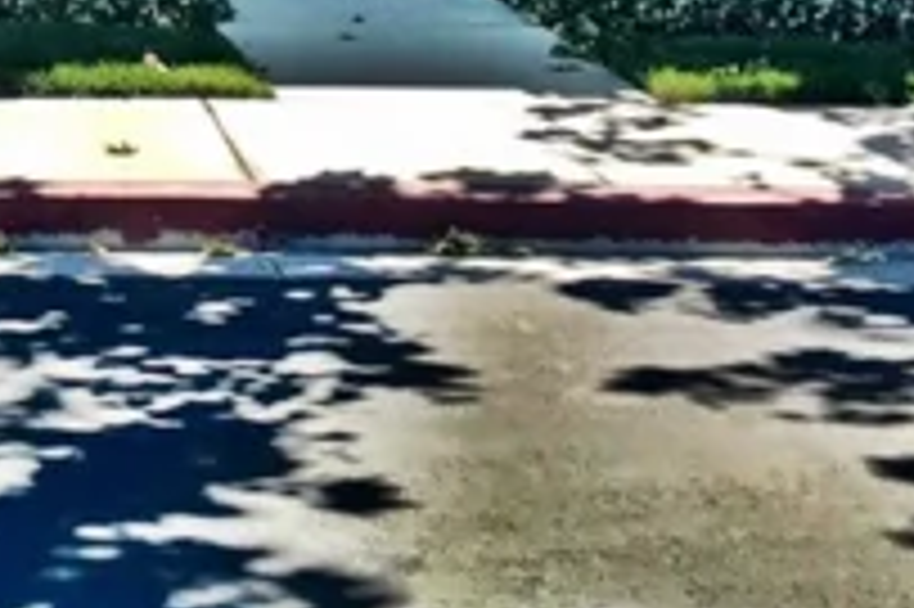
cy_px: -500
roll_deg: +0.2
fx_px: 2816
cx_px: -155
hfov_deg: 17.6
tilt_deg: +3.9
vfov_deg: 11.4
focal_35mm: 111
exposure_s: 1/754
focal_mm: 4.15
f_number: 2.2
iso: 25
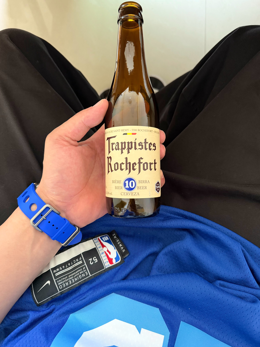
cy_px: 174
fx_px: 240
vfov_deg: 71.6
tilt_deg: -84.1
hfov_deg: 56.8
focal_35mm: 24
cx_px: 130
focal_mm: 6.76
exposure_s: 1/60
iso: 500
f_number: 1.78
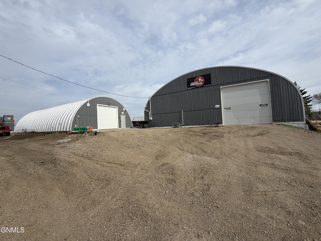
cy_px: 120
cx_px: 160
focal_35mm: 14
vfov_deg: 85.7
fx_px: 130
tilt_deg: +2.2
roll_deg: +3.0
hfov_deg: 102.1
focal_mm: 2.22
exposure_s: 1/1189
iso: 20
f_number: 2.2
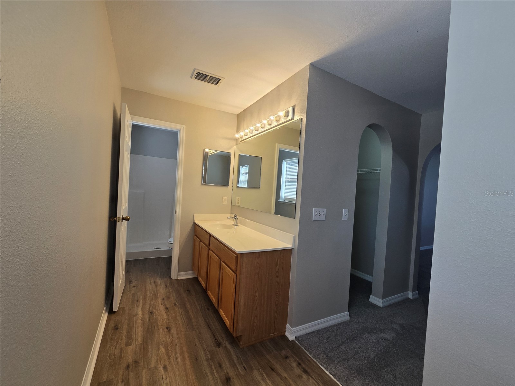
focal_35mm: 13
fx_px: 193
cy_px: 193
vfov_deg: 89.9
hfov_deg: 106.2
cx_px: 258
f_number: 2.2
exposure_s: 1/120
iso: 80
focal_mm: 2.2
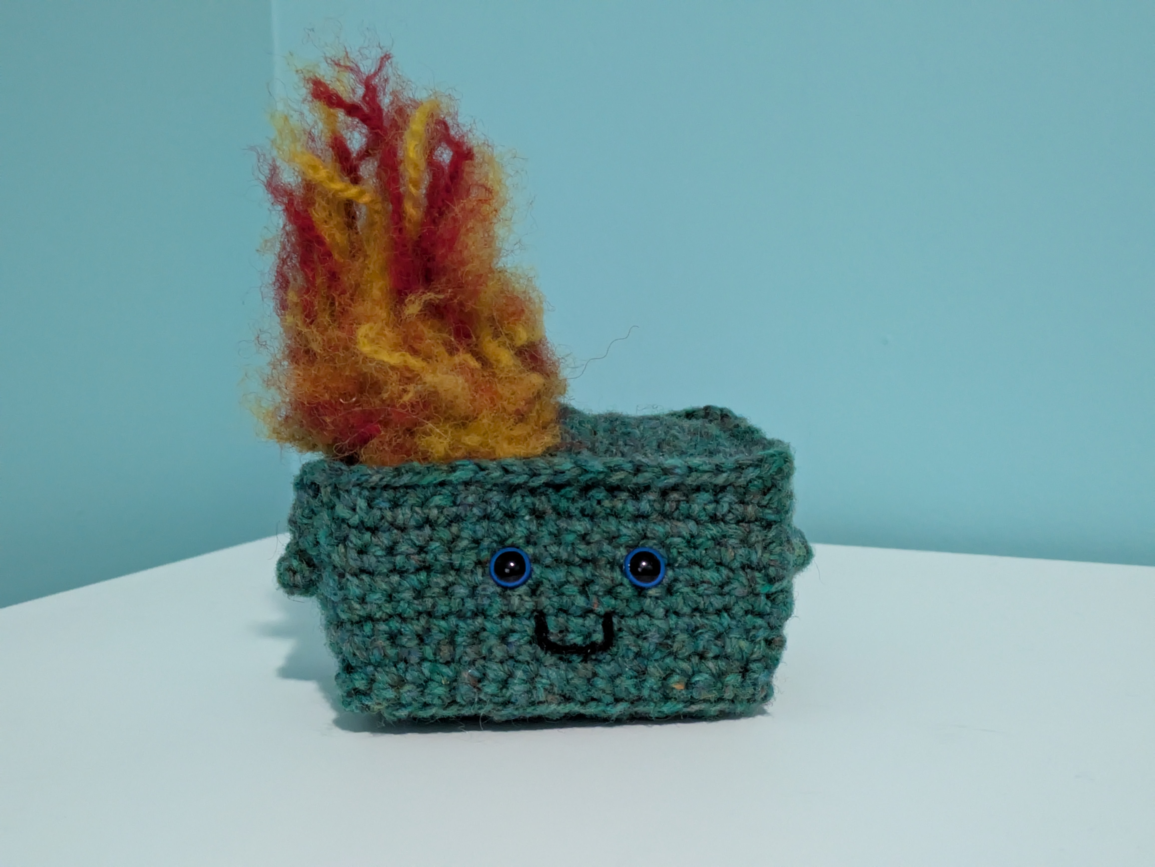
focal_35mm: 51
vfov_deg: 28.6
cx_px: 578
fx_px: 1702
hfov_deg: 37.5
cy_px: 434
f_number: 1.89
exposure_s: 1/40
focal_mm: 5.43
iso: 1195
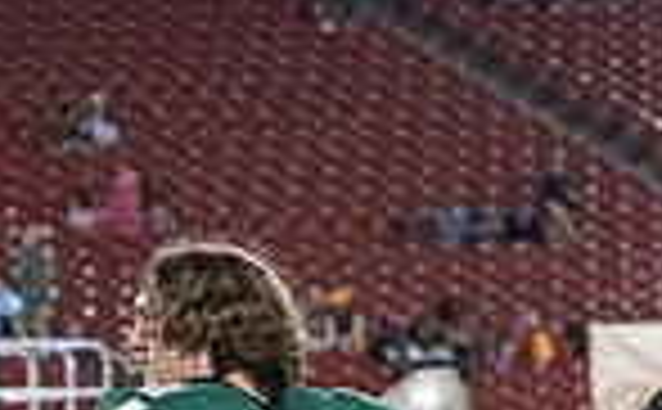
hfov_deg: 4.9
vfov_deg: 3.0
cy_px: 657
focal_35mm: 430
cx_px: 227
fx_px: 7737
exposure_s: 1/1250
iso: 10000
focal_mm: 100
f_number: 5
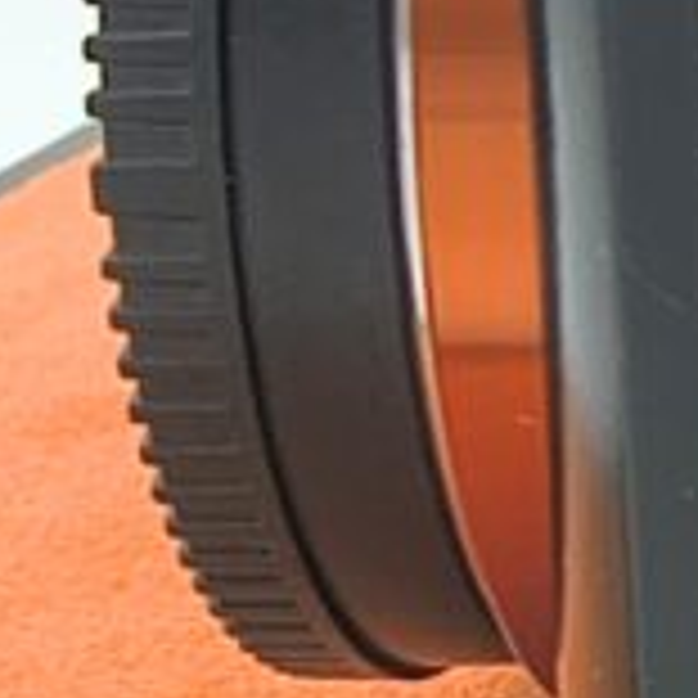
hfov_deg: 21.5
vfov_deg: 23.4
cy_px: -34
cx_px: 982
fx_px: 1597
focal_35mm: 70
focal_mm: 1.83
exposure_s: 1/100
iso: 144
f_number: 2
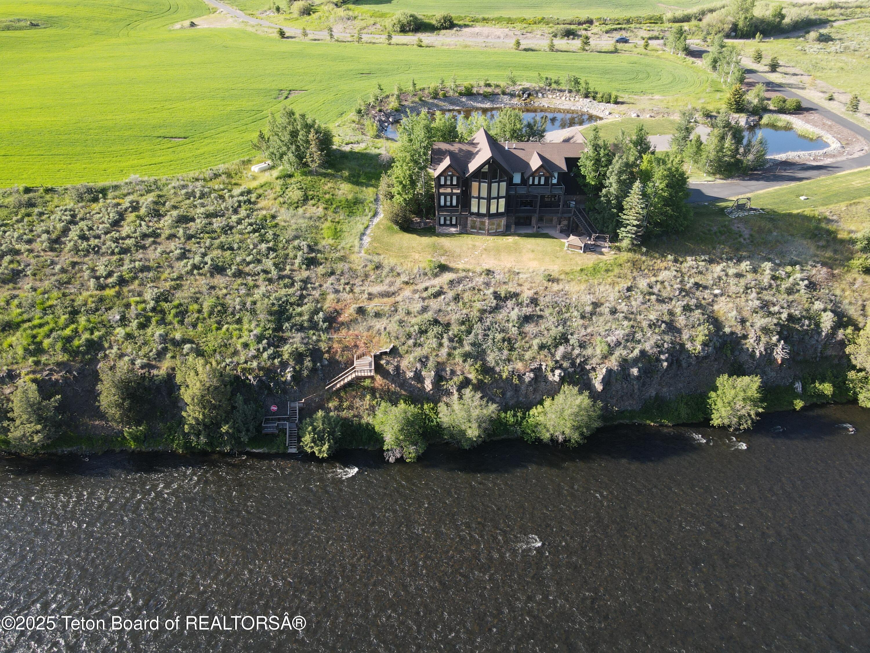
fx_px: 603
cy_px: 326
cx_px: 435
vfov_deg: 56.8
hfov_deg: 71.6
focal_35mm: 24
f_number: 2.8
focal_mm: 4.5
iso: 100
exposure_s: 1/160
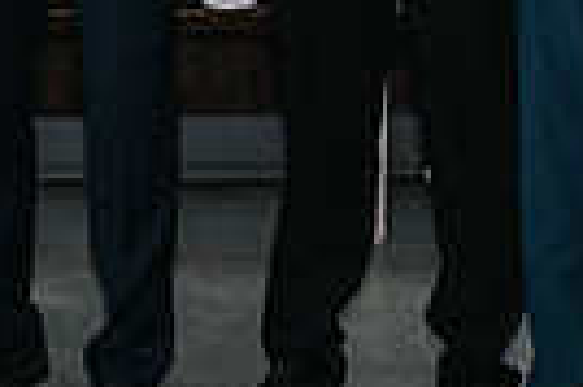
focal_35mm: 160
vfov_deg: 8.3
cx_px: -154
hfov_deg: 12.5
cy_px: -275
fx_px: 2588
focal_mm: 35
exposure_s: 1/200
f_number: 4.5
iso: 1000
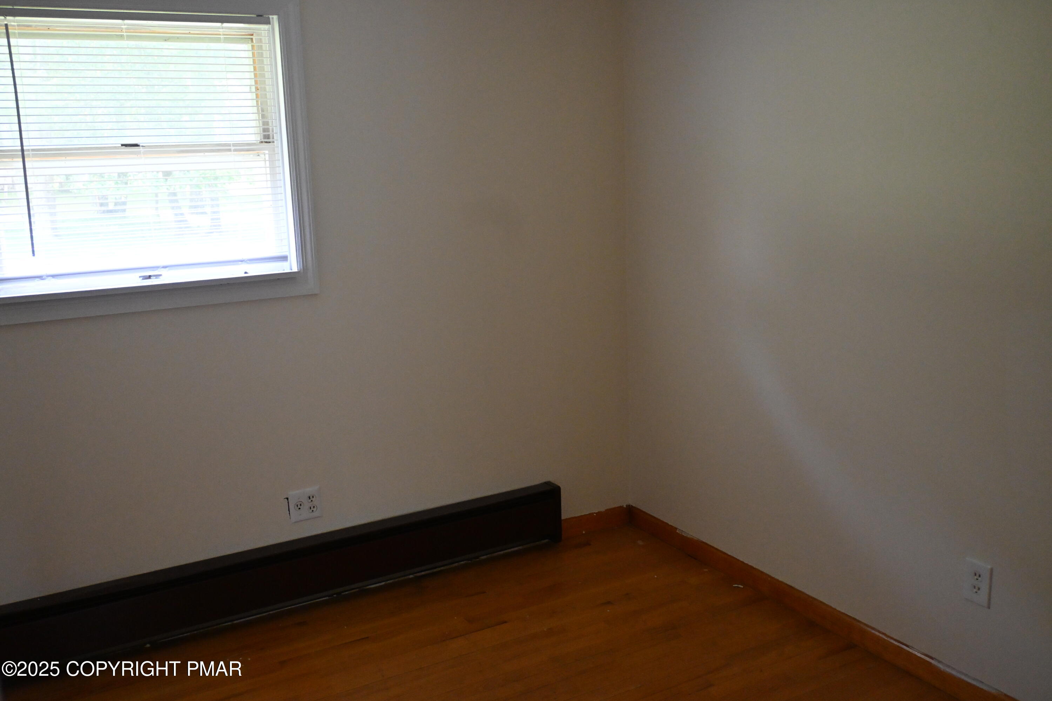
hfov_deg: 57.2
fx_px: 964
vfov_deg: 40.0
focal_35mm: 33
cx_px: 526
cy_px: 350
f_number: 4
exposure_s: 1/125
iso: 3200
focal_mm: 22
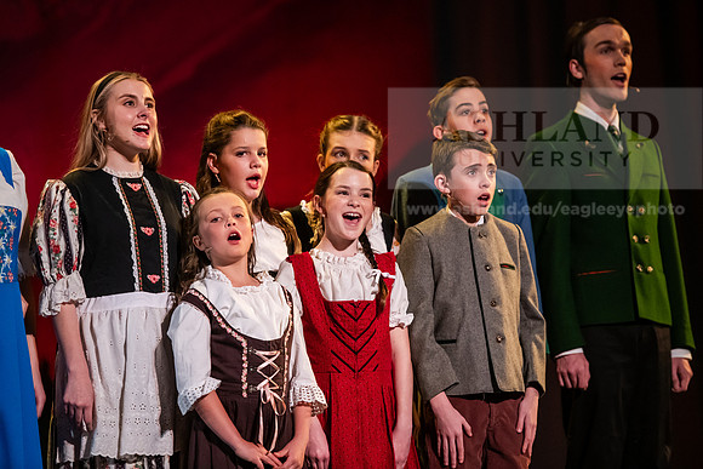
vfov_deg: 7.9
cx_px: 352
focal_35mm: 175
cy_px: 234
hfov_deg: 11.7
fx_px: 3418
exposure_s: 1/250
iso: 4000
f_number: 3.2
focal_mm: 175
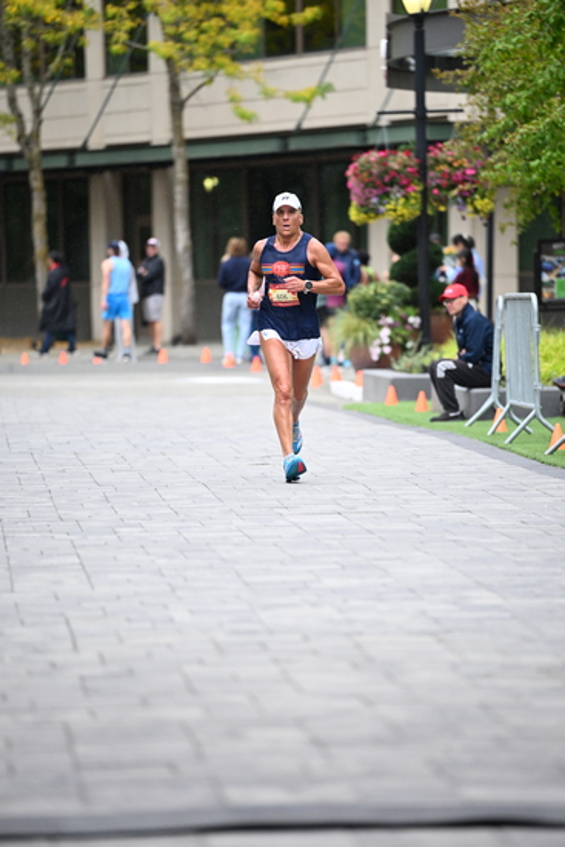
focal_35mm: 200
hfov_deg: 6.9
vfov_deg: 10.3
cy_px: 424
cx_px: 282
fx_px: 4705
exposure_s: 1/1600
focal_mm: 200
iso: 1250
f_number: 2.8
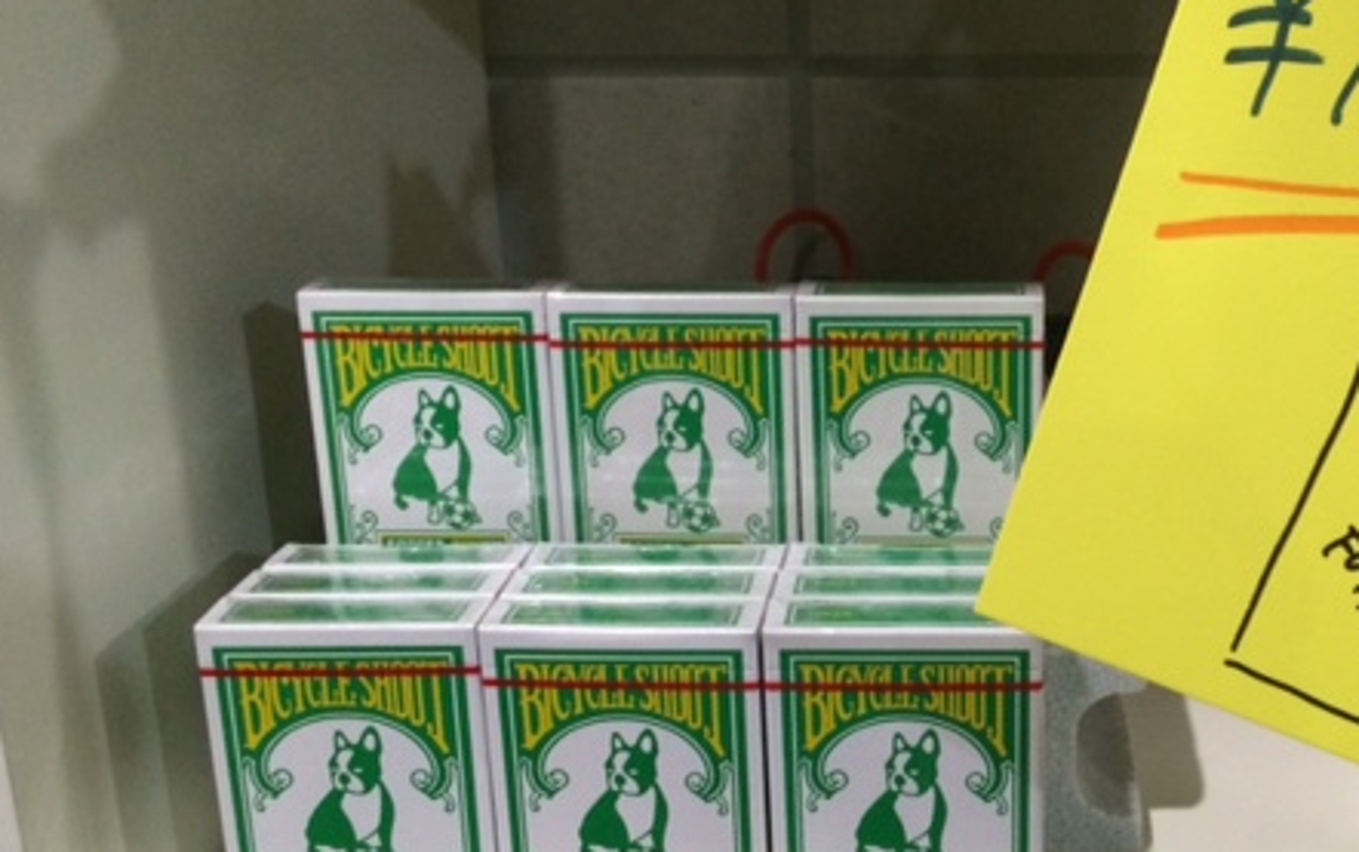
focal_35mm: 46
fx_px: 1705
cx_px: 938
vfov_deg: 28.0
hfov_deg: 42.7
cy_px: 418
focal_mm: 4.12
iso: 250
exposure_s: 1/30
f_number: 2.2
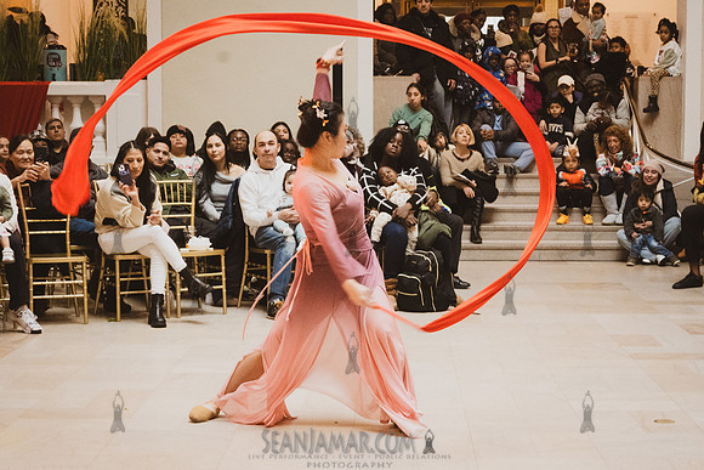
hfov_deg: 25.7
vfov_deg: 17.3
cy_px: 246
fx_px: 1546
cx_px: 368
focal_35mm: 79
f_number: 6.3
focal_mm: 50
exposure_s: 1/250
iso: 6400
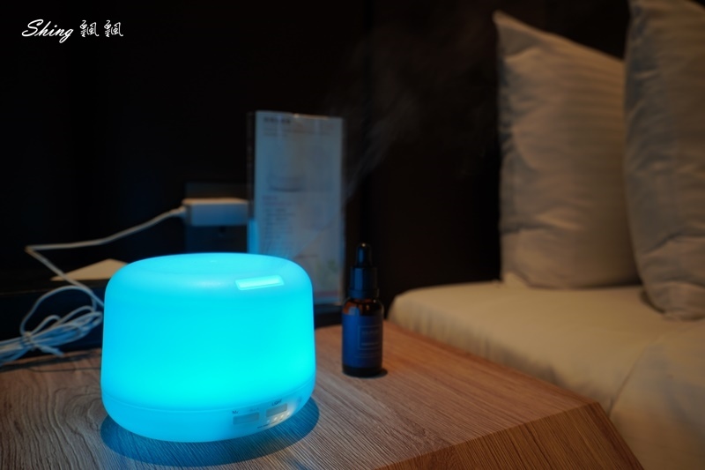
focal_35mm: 29
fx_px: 568
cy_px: 235
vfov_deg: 44.9
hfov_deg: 63.7
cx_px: 352
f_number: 4.5
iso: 200
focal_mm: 29
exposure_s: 1/30
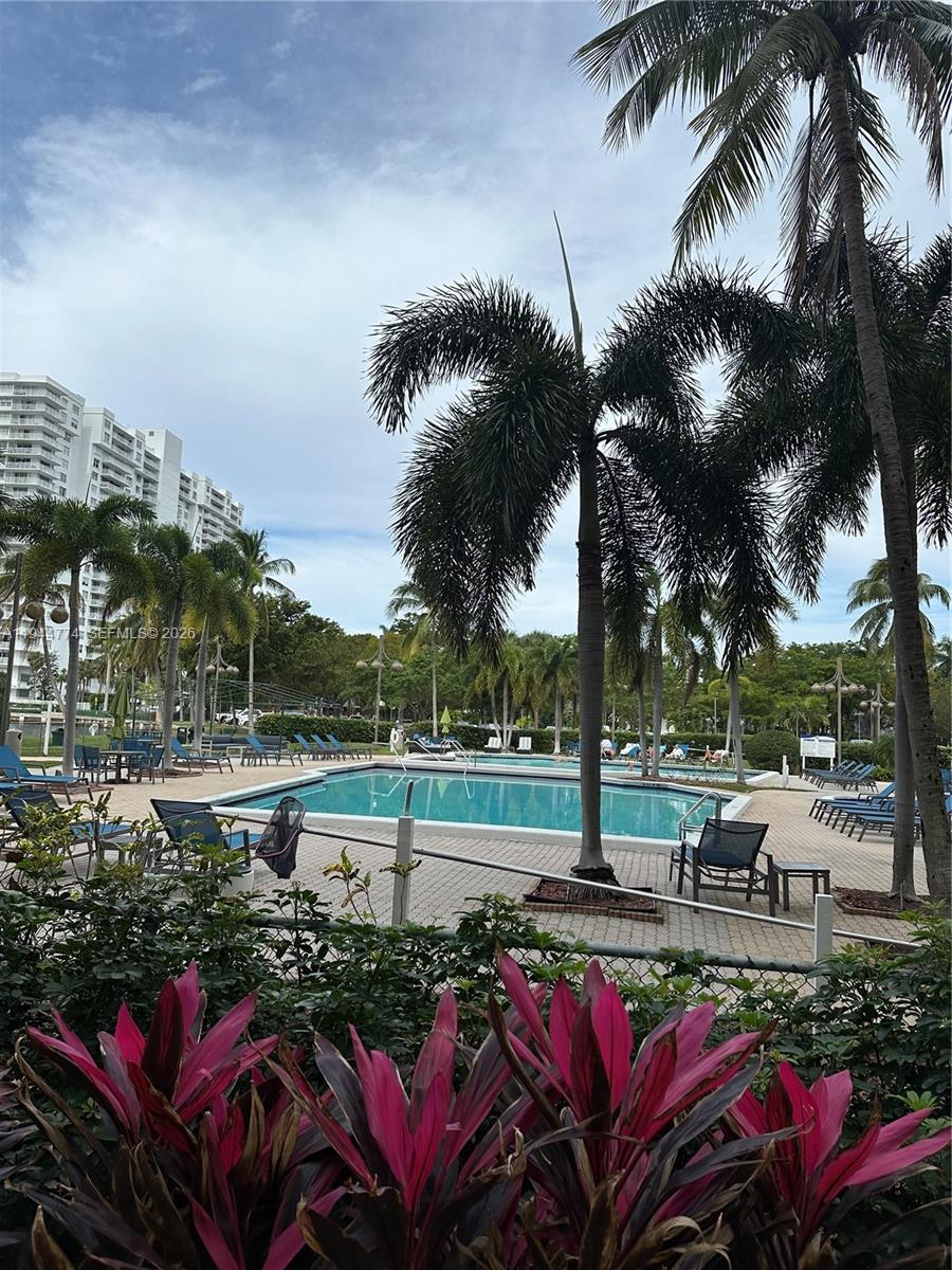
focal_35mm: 24
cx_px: 476
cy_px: 635
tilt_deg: +8.1
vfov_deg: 71.6
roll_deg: -3.5
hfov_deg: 56.8
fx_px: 880
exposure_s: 1/5263
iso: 80
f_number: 1.78
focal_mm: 6.86
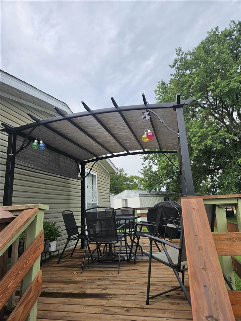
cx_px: 120
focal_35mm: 23
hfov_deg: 58.9
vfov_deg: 73.9
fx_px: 213
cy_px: 160
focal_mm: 5.4
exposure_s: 1/758
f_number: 1.8
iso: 25
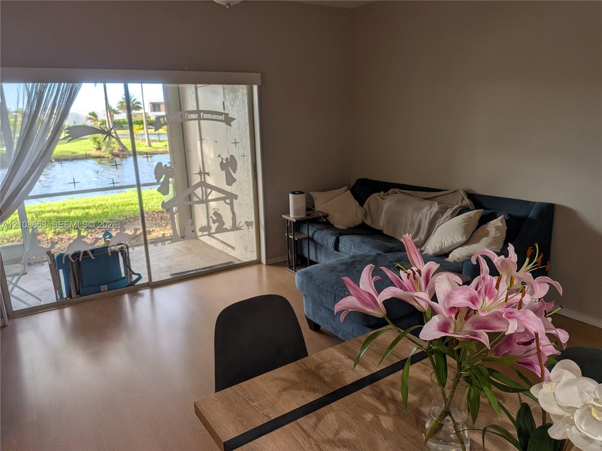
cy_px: 226
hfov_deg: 71.6
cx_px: 301
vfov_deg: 56.8
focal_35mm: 24
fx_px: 417
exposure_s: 1/131
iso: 28
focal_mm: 4.53
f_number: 1.7
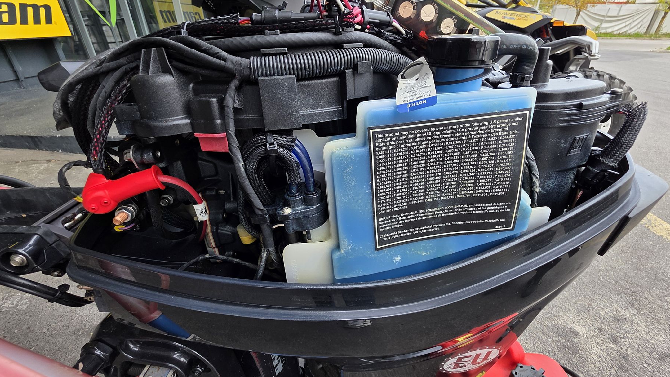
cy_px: 173
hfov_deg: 103.0
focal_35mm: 15
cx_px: 335
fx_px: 266
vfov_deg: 70.4
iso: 40
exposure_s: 1/251
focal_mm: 2.2
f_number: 1.9
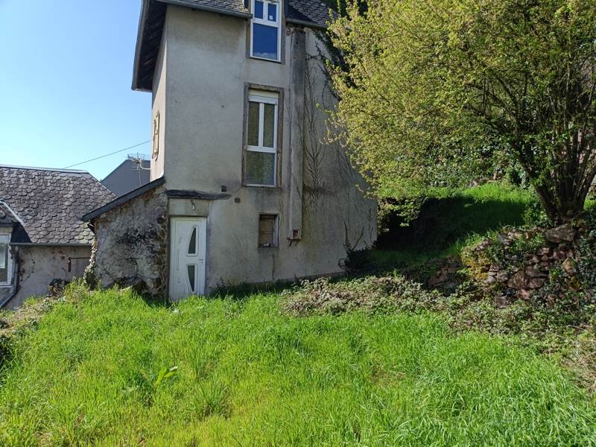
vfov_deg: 54.9
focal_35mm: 25
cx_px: 298
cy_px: 224
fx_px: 430
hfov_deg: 69.4
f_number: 1.7
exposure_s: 1/889
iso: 160
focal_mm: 4.7
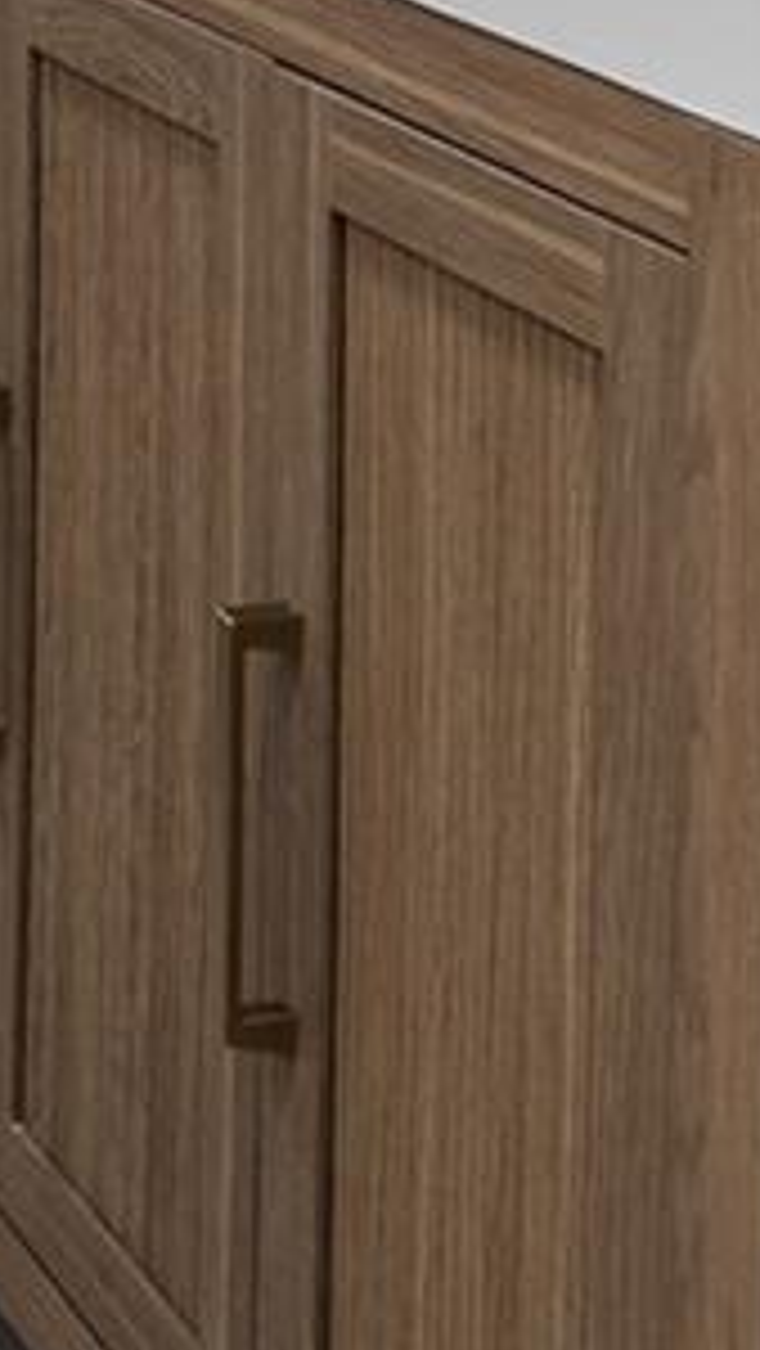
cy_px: -812
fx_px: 3400
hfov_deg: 9.7
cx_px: -1556
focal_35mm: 95
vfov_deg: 19.0
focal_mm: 17
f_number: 8
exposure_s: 1/125
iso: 200
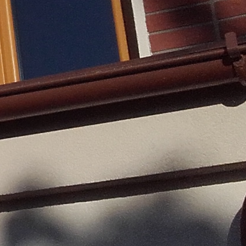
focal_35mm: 168
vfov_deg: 10.3
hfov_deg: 9.1
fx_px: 1351
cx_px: -389
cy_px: -31
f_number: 2.2
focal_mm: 3.3
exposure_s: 1/2259
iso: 50
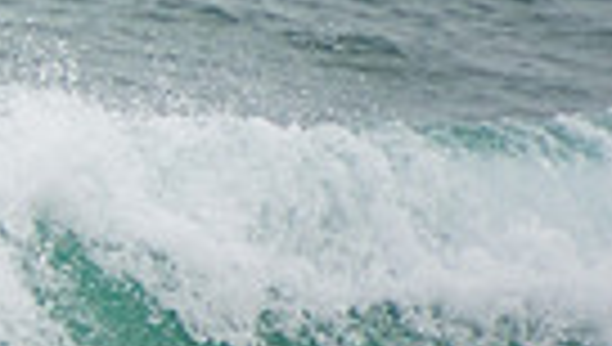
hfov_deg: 0.8
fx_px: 42454
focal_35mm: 2612
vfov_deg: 0.5
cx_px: -675
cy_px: 169
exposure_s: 1/1600
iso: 280
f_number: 5.6
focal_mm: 390
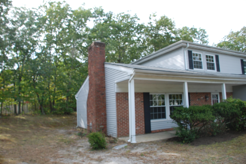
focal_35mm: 27
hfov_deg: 67.3
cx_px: 123
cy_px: 82
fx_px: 185
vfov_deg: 48.0
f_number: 5.6
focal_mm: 18
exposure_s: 1/125
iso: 140
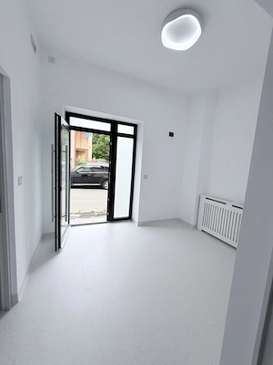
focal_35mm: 14
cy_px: 182
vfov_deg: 102.1
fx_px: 147
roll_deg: -4.4
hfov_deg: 85.7
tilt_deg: -7.2
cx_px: 136
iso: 40
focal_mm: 2.22
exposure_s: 1/139
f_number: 2.2
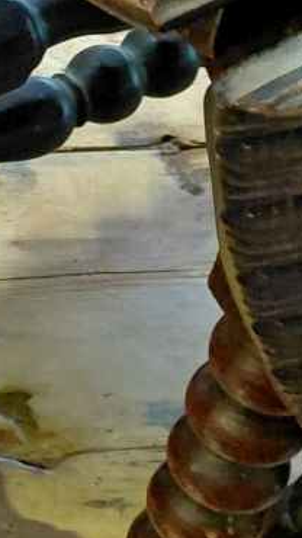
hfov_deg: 7.1
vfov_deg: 13.4
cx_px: -671
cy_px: -311
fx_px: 2136
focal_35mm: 150
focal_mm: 4.69
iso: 320
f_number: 1.8
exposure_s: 1/33.4
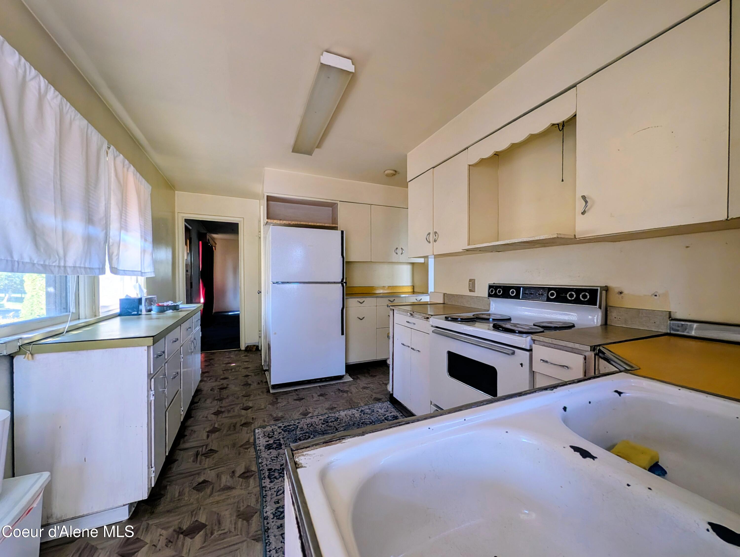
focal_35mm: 12
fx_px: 257
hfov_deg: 110.5
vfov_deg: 94.6
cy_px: 278
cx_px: 370
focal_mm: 2.02
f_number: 1.7
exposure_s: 1/149
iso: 45
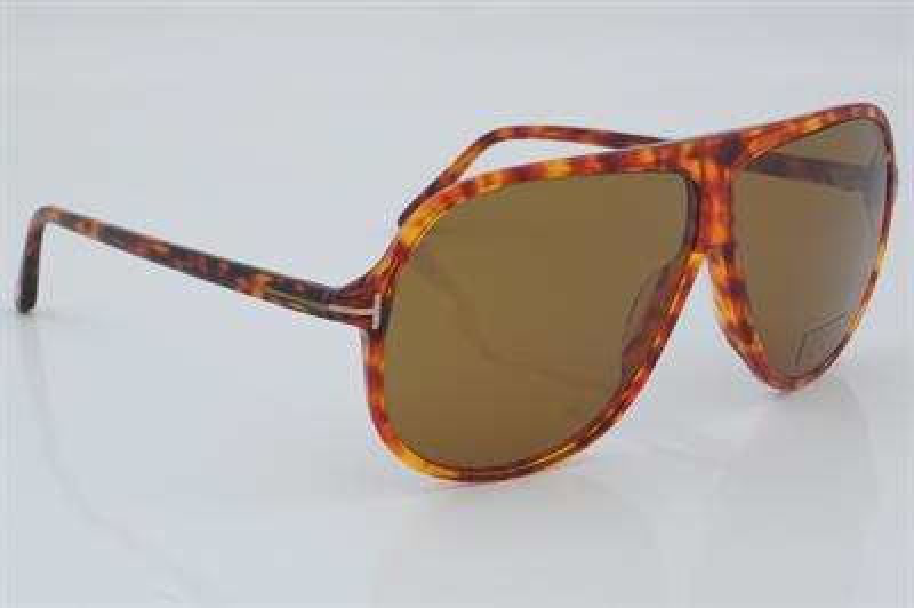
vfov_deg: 18.2
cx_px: 457
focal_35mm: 75
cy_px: 304
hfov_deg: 27.0
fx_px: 1903
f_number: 32
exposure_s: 1/4
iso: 100
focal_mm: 50
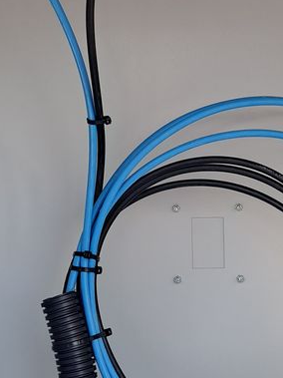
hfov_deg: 19.3
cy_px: 179
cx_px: 190
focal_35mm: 76
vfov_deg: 25.7
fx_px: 829
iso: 50
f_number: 1.8
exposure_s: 1/50
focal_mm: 5.23
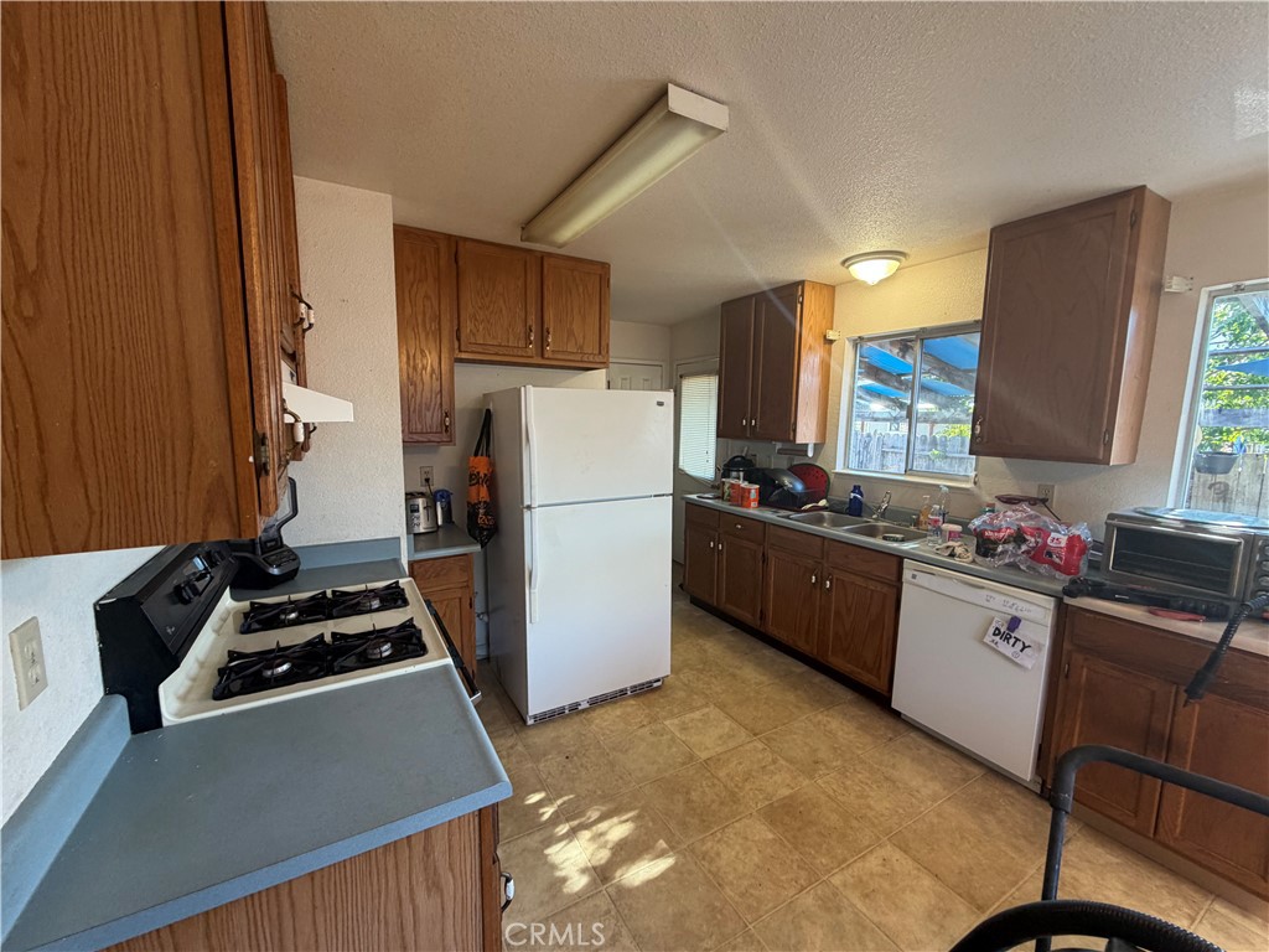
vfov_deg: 85.7
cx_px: 634
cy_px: 476
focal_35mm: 14
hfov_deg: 102.1
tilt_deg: -7.1
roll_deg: -0.6
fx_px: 513
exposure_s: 1/60
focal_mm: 2.22
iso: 160
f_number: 2.2
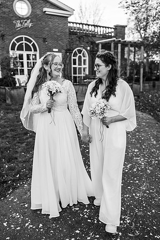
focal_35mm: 35
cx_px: 80
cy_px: 120
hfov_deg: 37.8
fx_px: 234
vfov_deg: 54.5
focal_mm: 35
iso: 100
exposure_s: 1/1250
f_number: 2.5
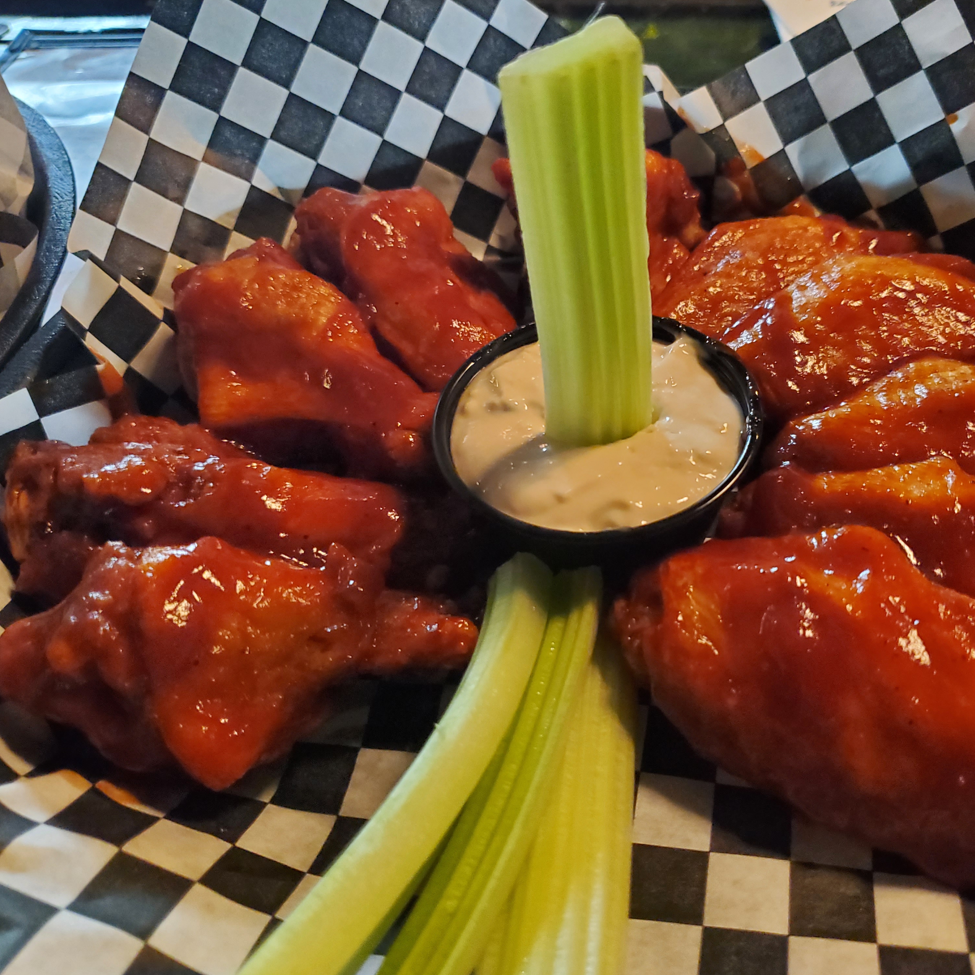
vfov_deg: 52.5
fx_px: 988
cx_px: 604
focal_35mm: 31
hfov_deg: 52.0
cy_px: 489
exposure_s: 1/30
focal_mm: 4.3
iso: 640
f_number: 1.5
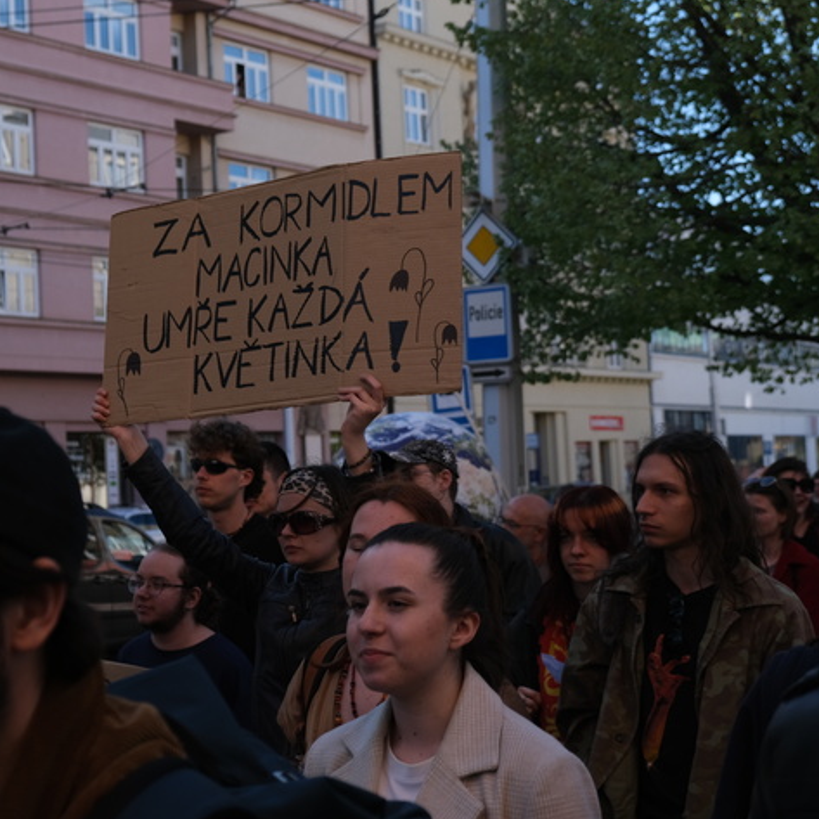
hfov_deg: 26.6
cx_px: 215
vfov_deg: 26.9
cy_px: 365
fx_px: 1713
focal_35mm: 64
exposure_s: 1/640
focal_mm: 30.2
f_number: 4
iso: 160
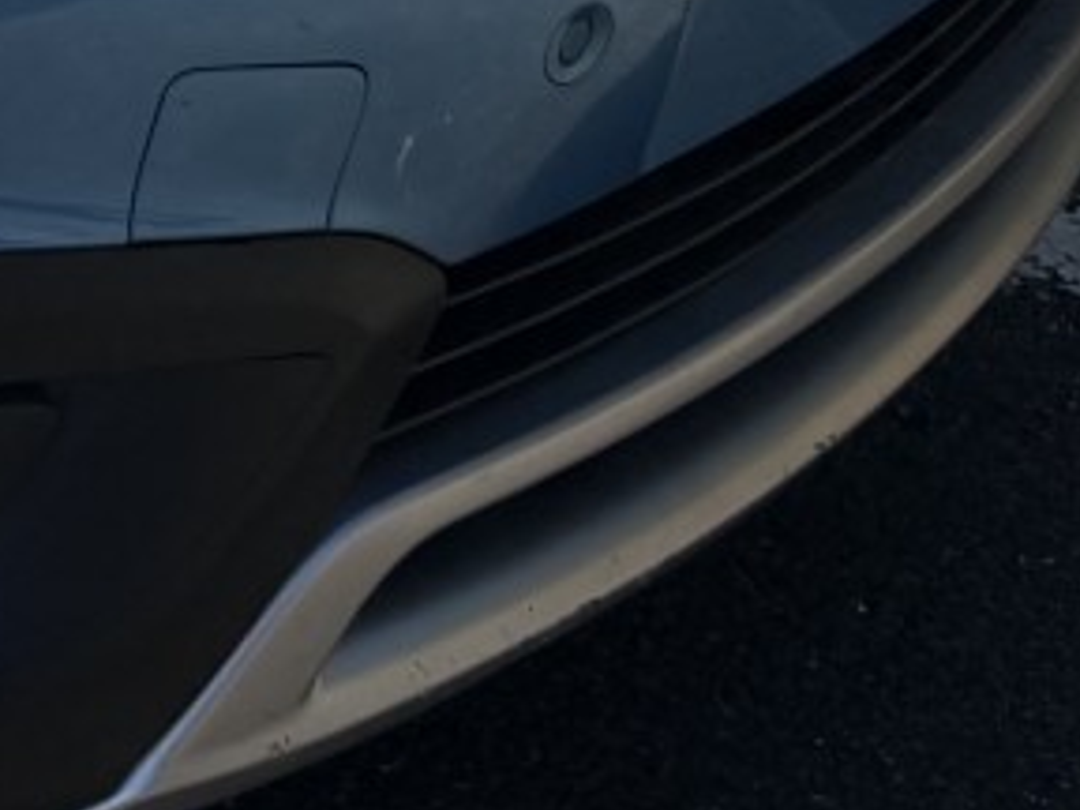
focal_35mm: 120
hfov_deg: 14.0
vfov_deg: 11.3
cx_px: -1046
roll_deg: +1.9
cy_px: -754
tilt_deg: -19.1
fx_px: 3744
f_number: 1.78
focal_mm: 6.76
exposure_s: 1/6711
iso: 80
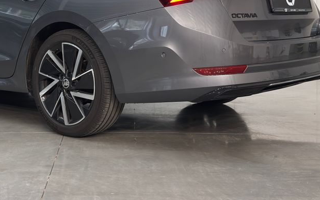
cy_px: 15
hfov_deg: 32.0
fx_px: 550
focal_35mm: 63
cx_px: 88
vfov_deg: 20.2
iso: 50
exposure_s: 1/100
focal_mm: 6.76
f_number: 1.78
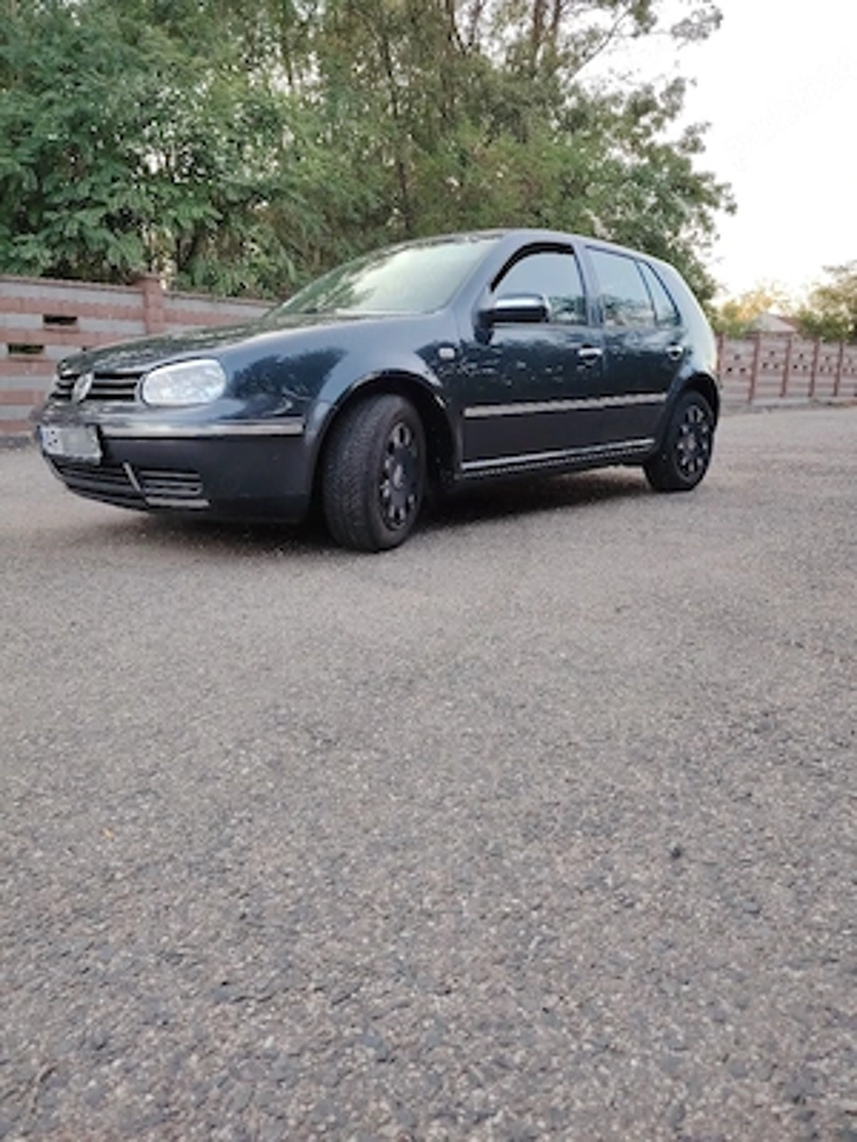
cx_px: 428
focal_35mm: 24
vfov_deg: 71.6
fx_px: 792
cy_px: 571
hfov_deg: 56.8
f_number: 1.75
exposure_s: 1/100
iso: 179
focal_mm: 5.25
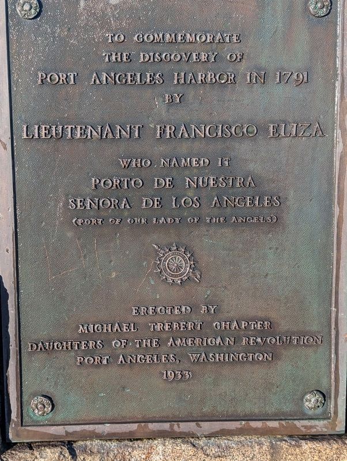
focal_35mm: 49
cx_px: 174
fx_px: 653
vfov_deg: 38.8
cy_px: 230
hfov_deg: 29.8
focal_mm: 6.9
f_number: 1.68
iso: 20
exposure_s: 1/411
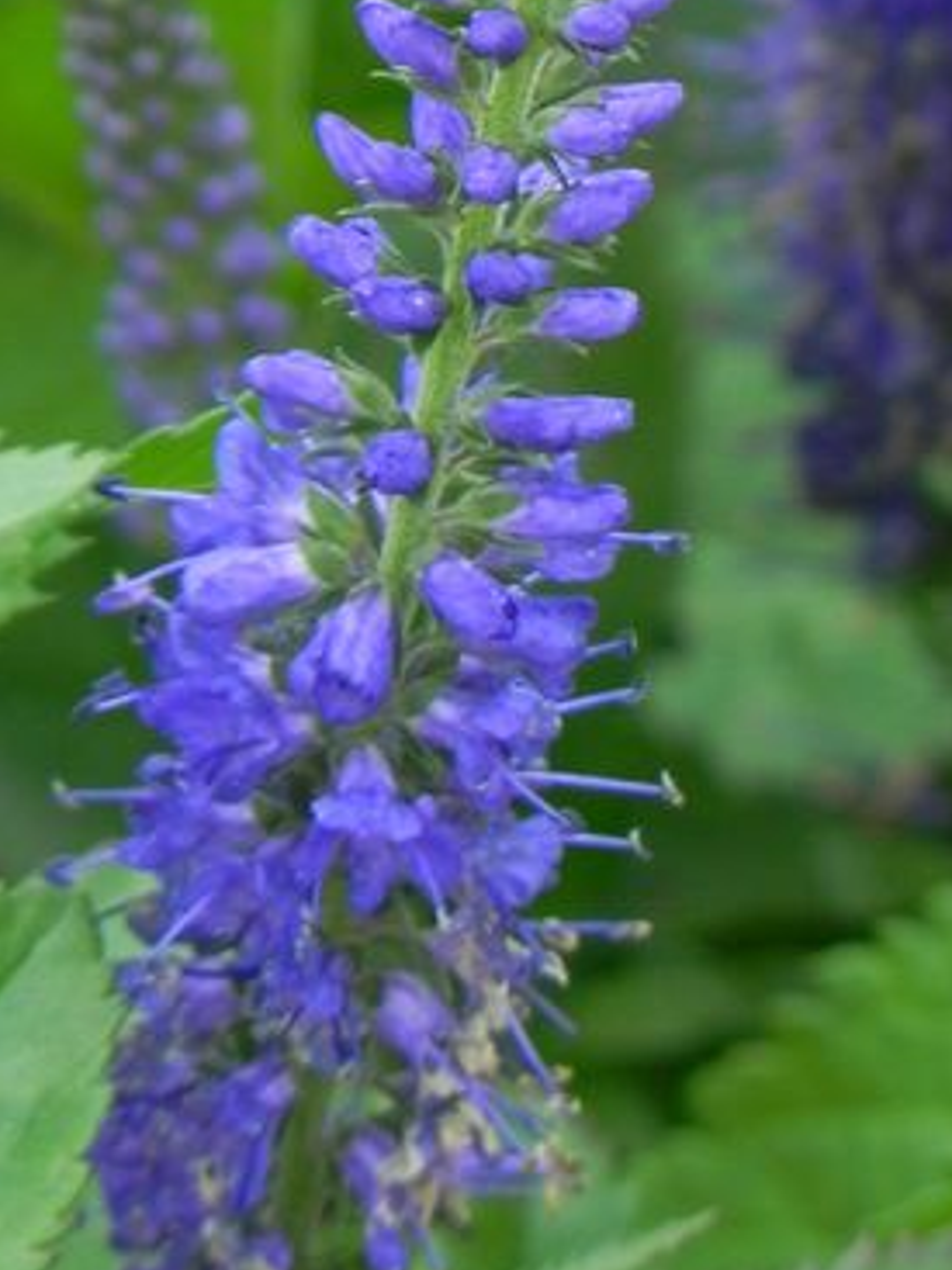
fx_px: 54228
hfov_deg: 1.0
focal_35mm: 1478
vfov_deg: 1.3
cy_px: 232
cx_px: 696
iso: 160
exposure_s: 1/50
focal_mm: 120
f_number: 5
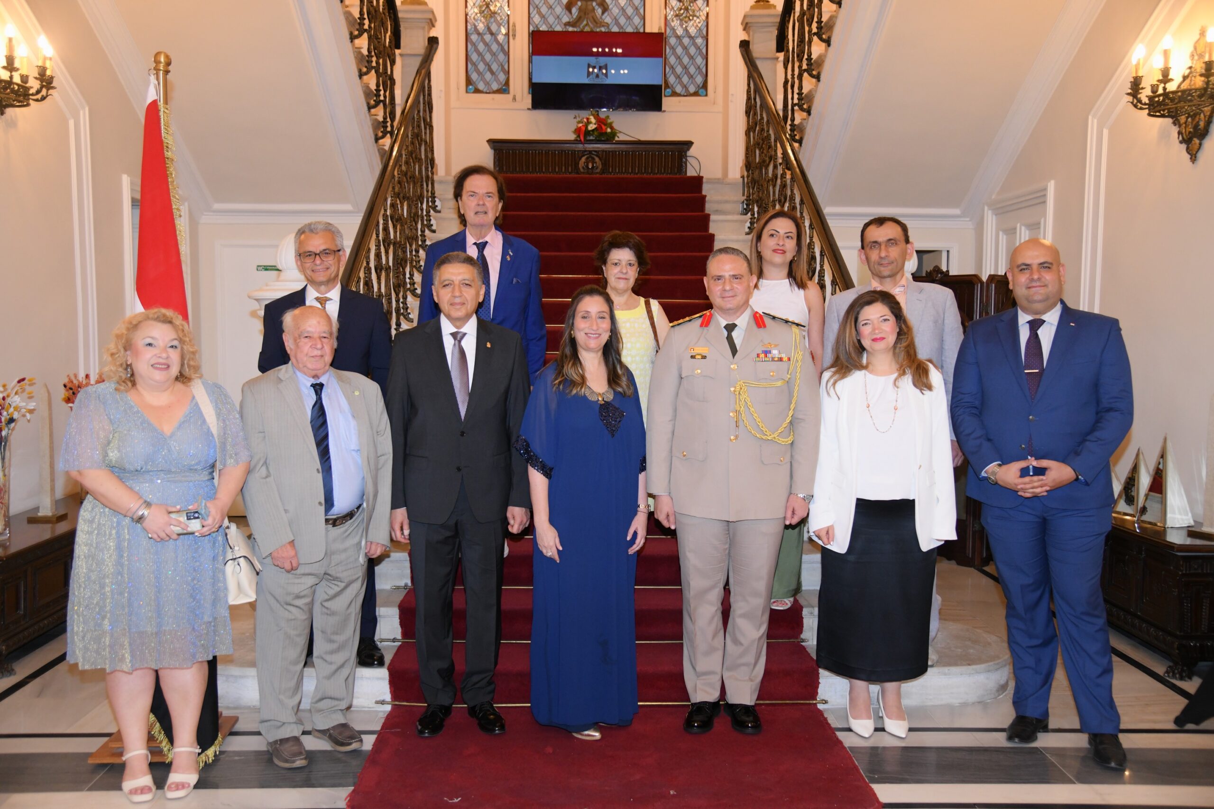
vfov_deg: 38.9
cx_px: 607
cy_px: 404
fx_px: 1147
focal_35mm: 34
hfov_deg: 55.8
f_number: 4
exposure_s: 1/250
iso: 1600
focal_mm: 34
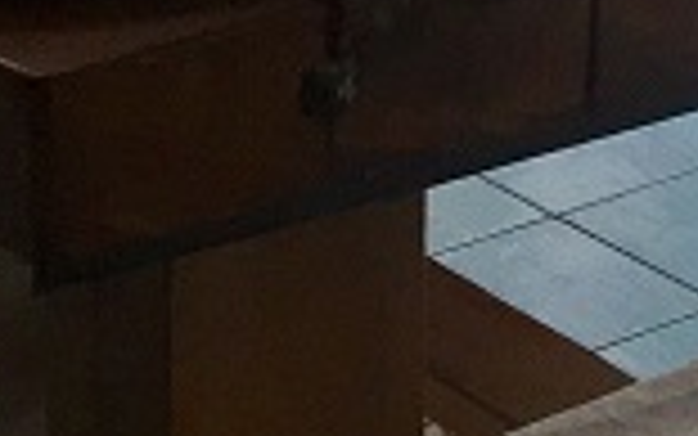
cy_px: -1000
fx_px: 3387
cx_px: 1752
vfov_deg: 6.5
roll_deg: -0.3
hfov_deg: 10.1
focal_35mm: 178
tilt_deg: -4.4
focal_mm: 4.15
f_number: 2.2
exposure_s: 1/132
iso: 32
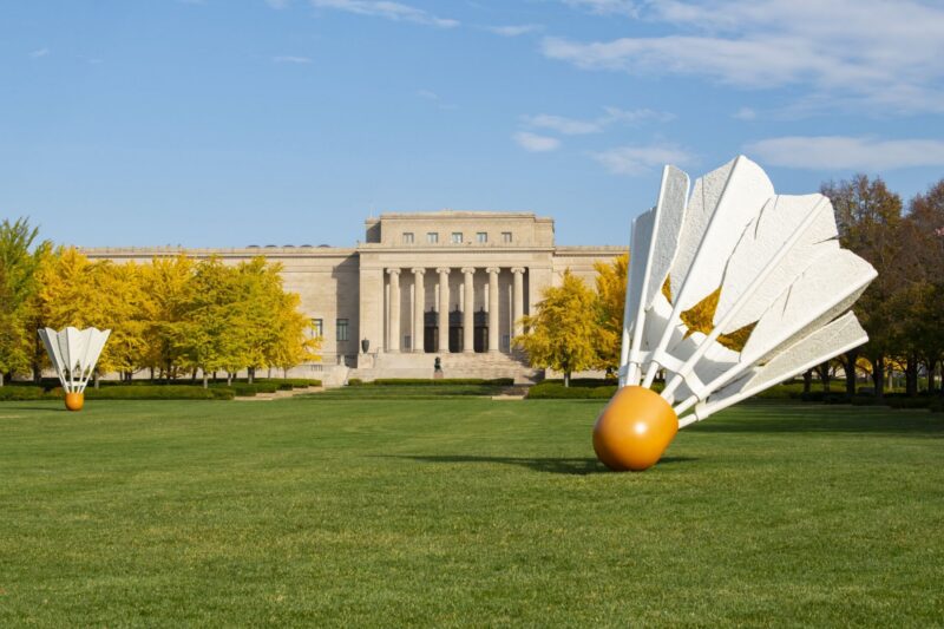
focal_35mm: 70
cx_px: 472
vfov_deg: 19.4
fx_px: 1835
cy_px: 314
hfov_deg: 28.8
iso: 400
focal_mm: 70
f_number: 13
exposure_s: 1/320
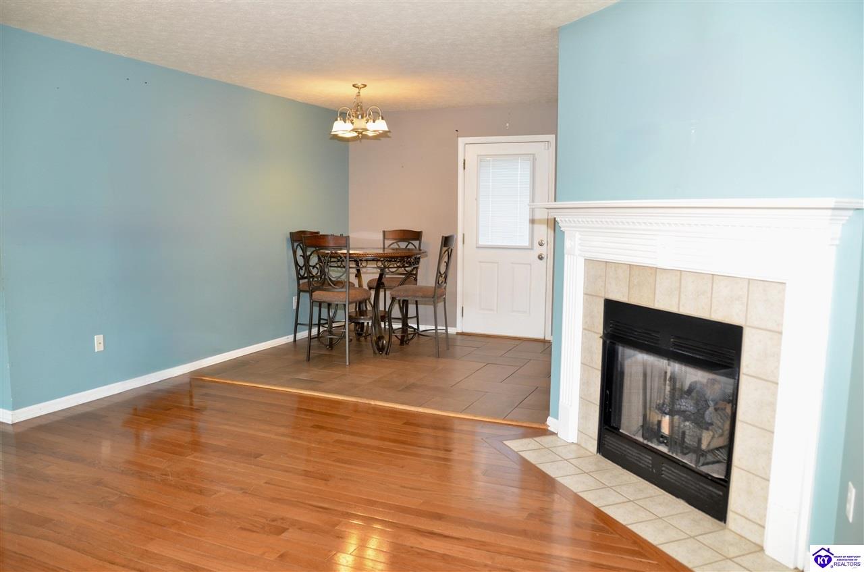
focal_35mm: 27
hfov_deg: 67.5
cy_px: 286
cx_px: 432
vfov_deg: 47.7
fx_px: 646
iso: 800
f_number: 4
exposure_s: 1/60
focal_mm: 18
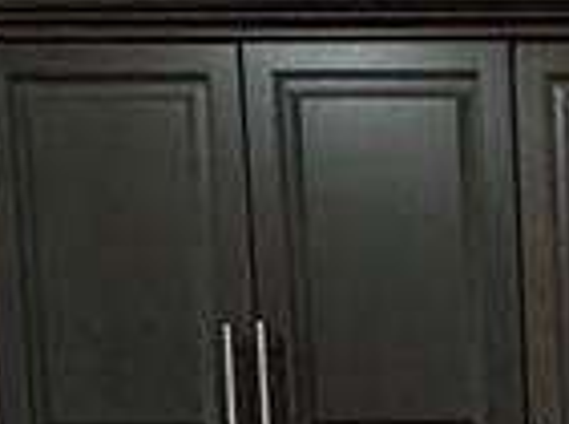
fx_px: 1672
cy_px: 796
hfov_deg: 15.0
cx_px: 1199
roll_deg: +0.3
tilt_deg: -4.9
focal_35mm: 102
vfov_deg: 12.9
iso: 160
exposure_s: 1/99
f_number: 2.2
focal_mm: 2.22
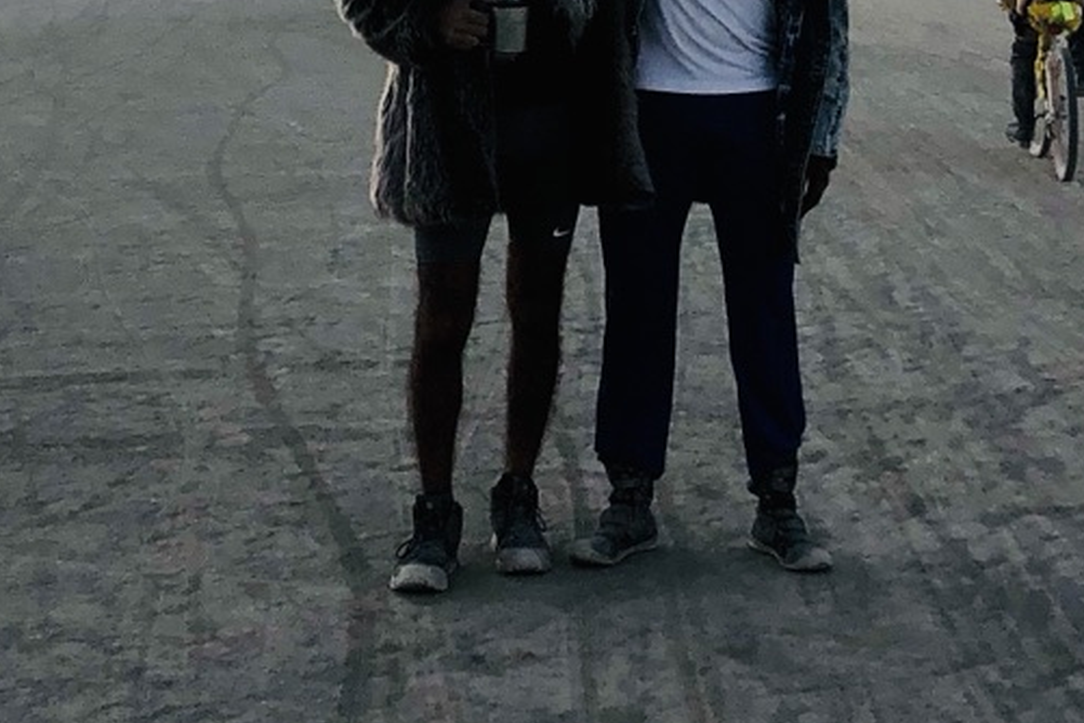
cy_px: 11
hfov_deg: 21.9
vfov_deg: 14.5
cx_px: 593
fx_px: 2800
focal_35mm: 93
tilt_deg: -0.6
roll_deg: -0.6
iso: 20
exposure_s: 1/428
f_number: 1.8
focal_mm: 4
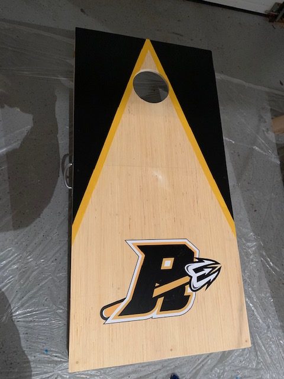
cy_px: 190
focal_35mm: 26
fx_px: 284
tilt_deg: -61.5
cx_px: 142
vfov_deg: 67.3
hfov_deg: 53.1
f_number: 1.8
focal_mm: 4.25
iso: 500
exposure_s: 1/30
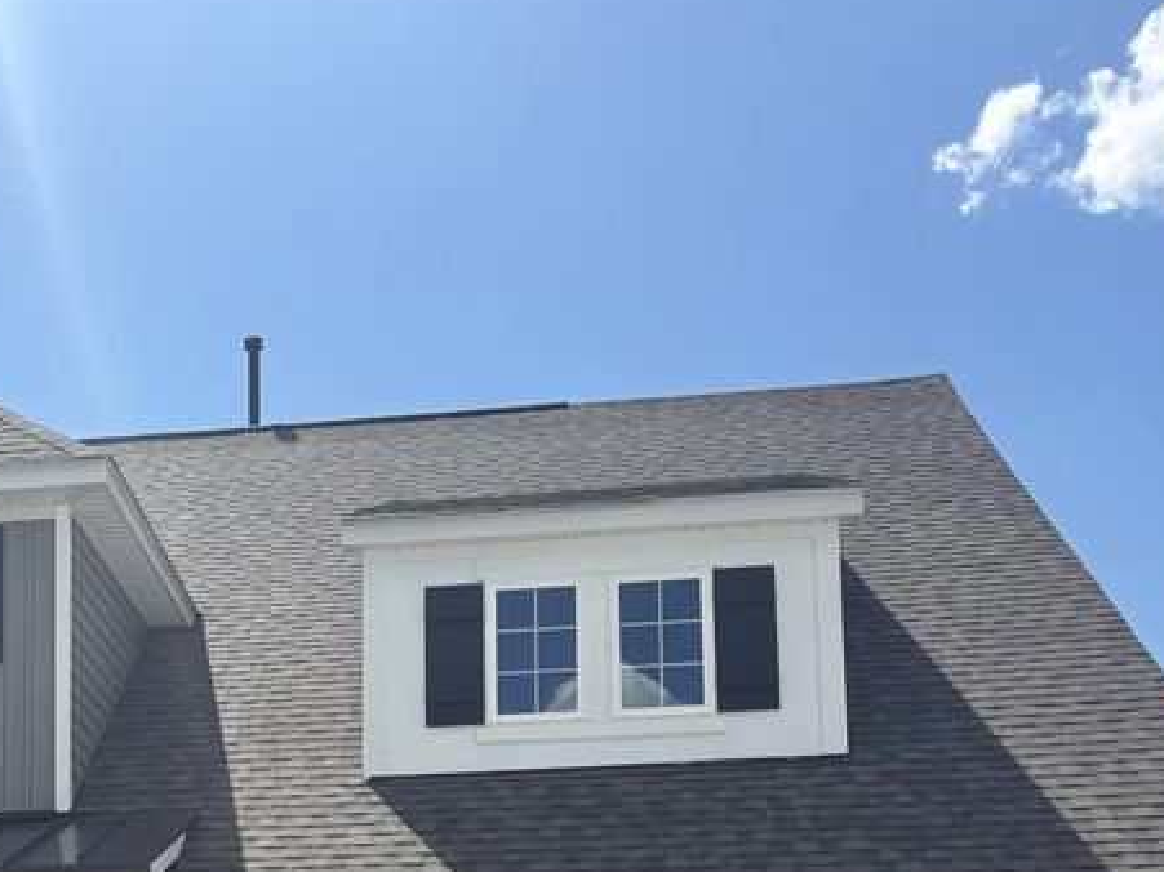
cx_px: 168
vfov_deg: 23.3
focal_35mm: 59
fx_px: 1983
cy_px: 952
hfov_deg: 31.5
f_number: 1.6
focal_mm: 5.96
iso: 50
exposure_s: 1/4950
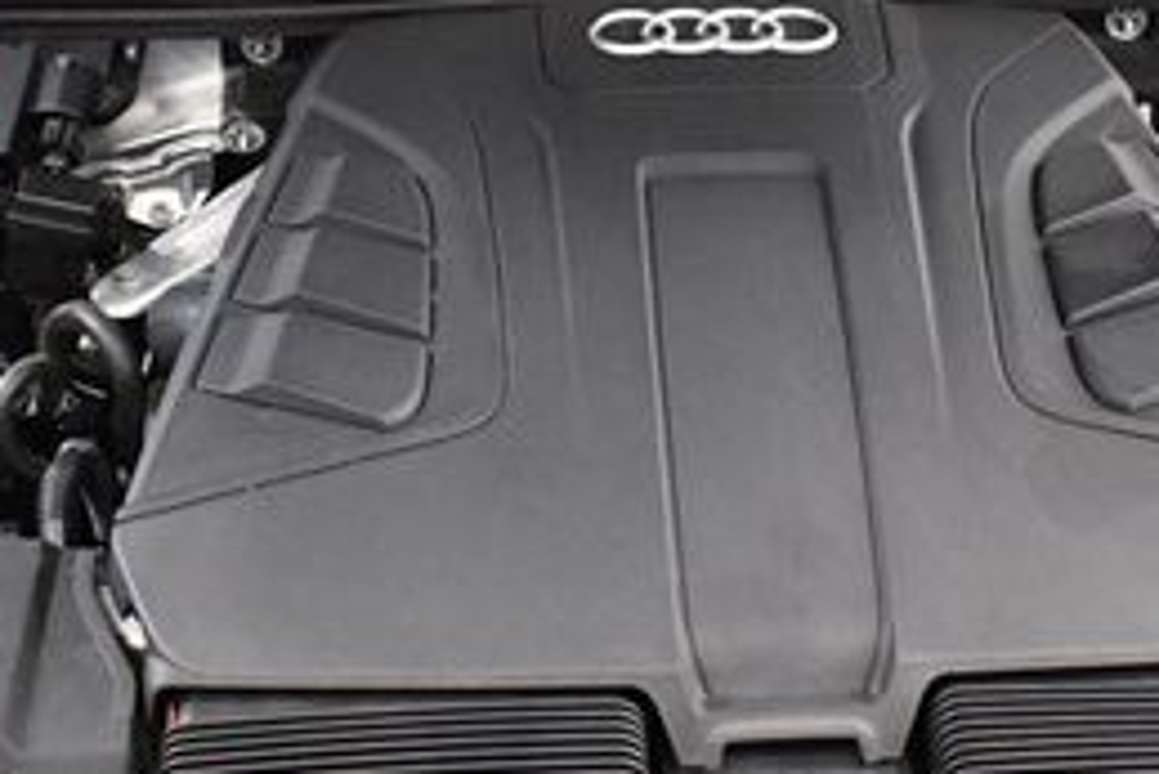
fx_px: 2867
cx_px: 743
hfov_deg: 22.8
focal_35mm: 89
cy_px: 362
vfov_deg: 15.4
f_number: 3.5
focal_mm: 18
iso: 2800
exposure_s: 1/125
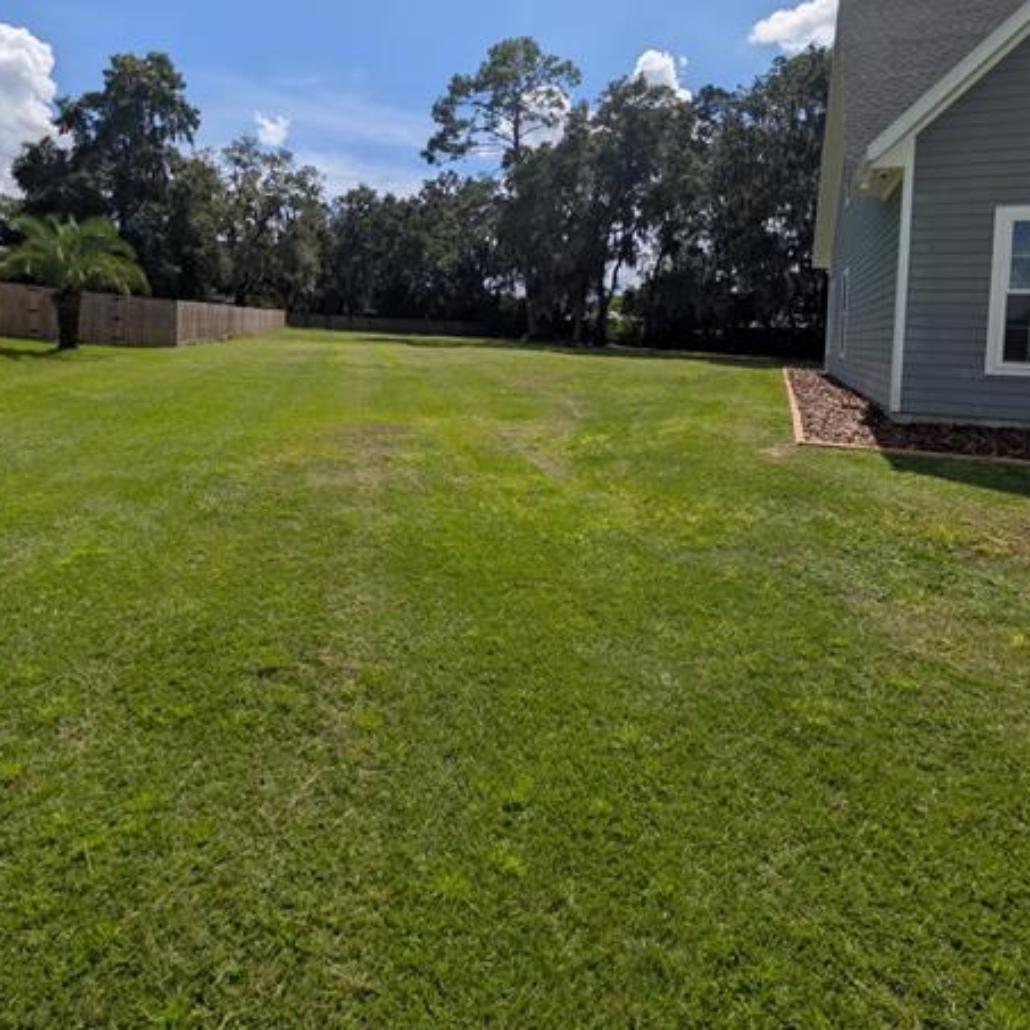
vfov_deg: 78.7
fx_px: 606
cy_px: 364
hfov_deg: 80.6
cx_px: 482
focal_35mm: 18
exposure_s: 1/5435
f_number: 1.7
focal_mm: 2.02
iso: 50
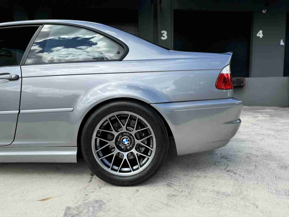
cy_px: 108
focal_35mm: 24
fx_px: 200
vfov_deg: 56.8
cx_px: 144
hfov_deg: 71.6
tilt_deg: -7.2
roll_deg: +0.1
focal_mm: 6.76
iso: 80
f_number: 1.78
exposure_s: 1/1721
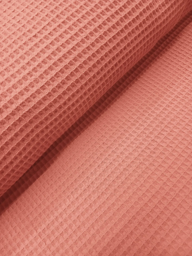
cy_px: 128
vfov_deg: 65.3
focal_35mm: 27
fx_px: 200
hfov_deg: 51.4
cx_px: 96
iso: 250
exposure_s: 1/25
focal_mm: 3.98
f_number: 1.8
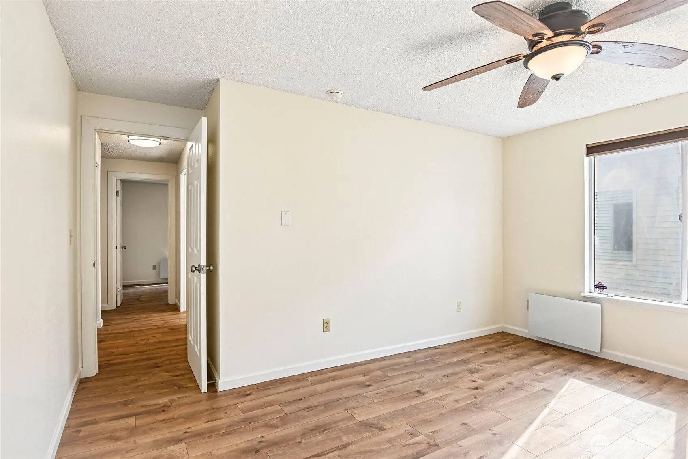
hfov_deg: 86.9
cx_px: 344
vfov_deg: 64.5
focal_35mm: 19
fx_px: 363
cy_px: 230
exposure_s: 1/125
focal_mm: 19
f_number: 8
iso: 400
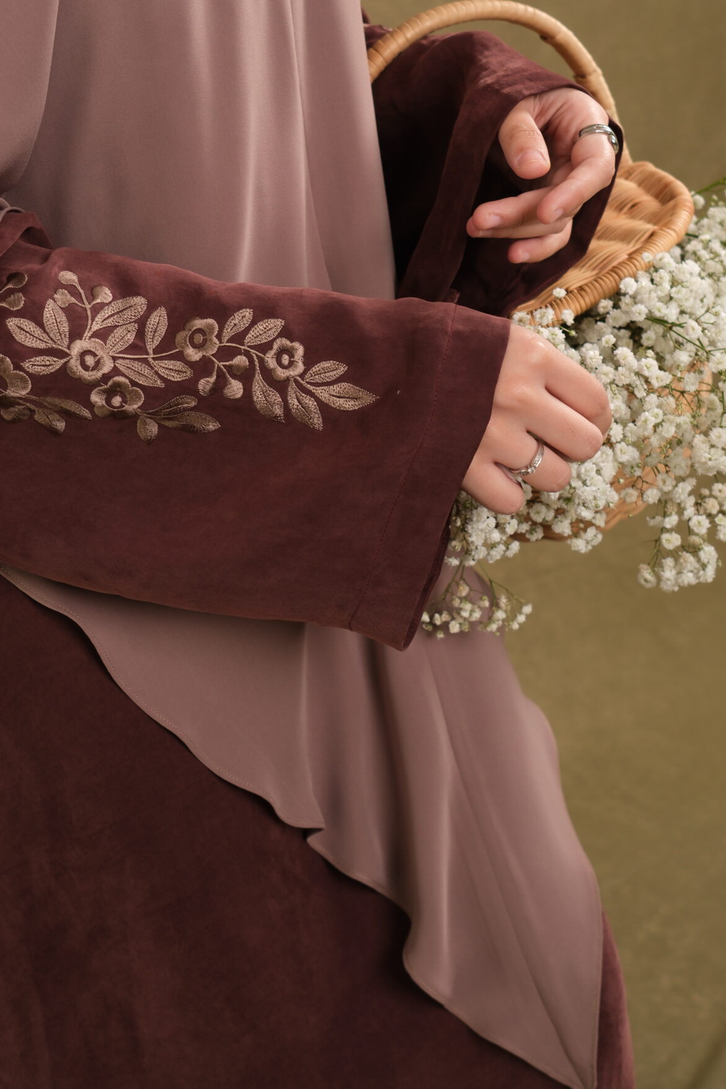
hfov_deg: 26.5
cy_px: 386
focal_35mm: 51
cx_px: 316
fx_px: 1543
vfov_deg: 38.6
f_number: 3.6
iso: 160
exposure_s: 1/125
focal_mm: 23
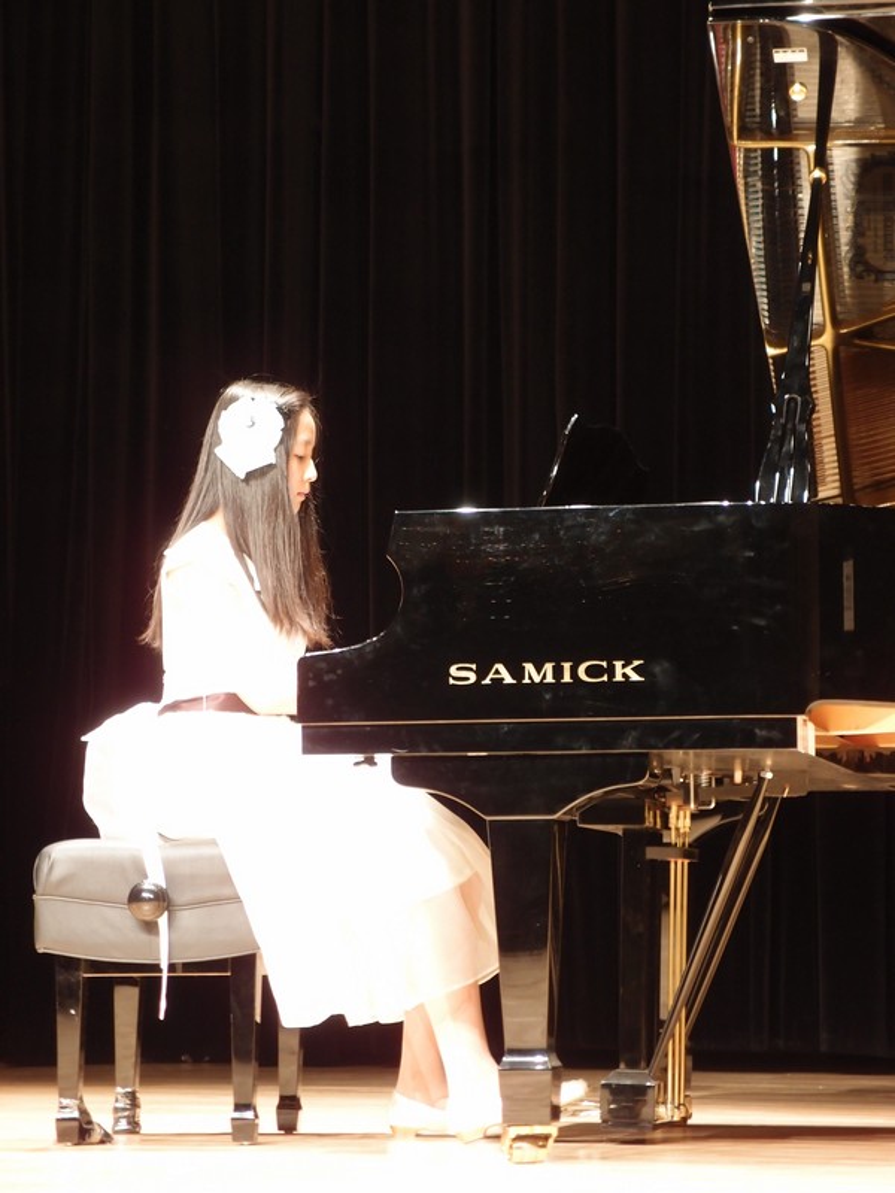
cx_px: 448
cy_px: 596
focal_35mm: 112
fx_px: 3861
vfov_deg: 17.6
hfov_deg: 13.2
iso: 200
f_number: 2.5
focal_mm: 24
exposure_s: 1/10
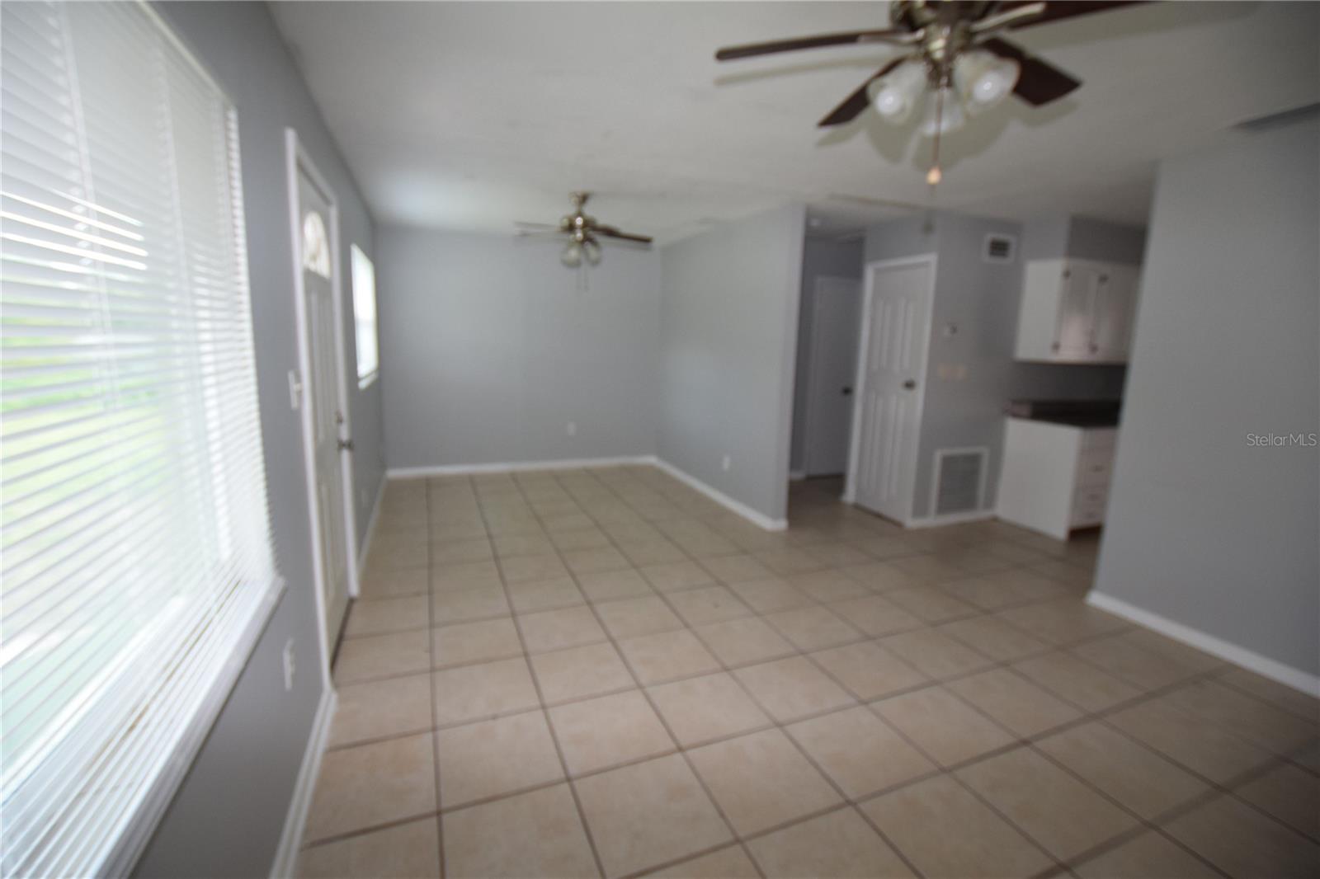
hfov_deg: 100.4
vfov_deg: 77.3
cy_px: 440
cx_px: 660
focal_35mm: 15
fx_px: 550
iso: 800
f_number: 4.5
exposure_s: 1/80
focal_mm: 10
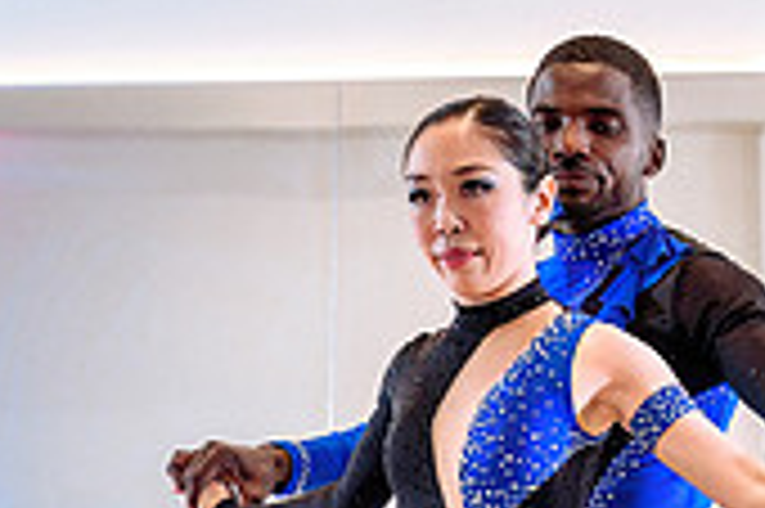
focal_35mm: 154
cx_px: 988
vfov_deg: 8.8
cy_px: 648
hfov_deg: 12.9
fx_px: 3269
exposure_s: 1/250
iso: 1600
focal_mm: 40
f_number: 2.8
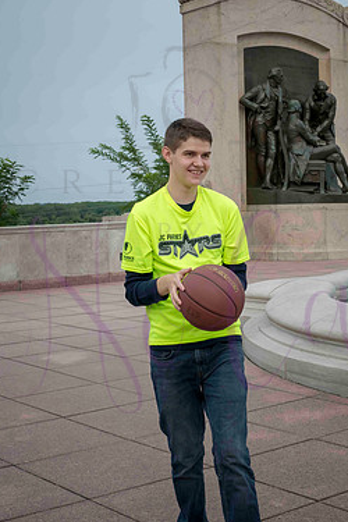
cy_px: 231
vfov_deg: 33.4
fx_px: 870
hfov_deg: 22.6
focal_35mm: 60
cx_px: 199
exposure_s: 1/400
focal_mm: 50
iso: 640
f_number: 14
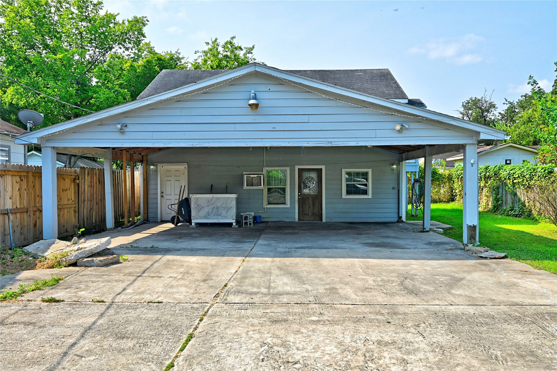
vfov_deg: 43.5
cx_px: 278
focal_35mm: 30
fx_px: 464
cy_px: 186
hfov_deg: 62.0
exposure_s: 1/640
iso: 400
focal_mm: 30
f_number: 8
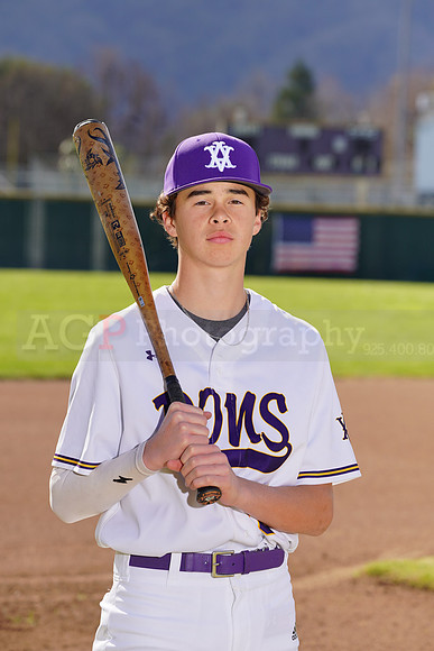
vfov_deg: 9.4
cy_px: 326
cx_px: 217
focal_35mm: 218
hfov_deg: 6.3
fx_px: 3940
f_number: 9
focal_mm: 218
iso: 100
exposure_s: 1/250
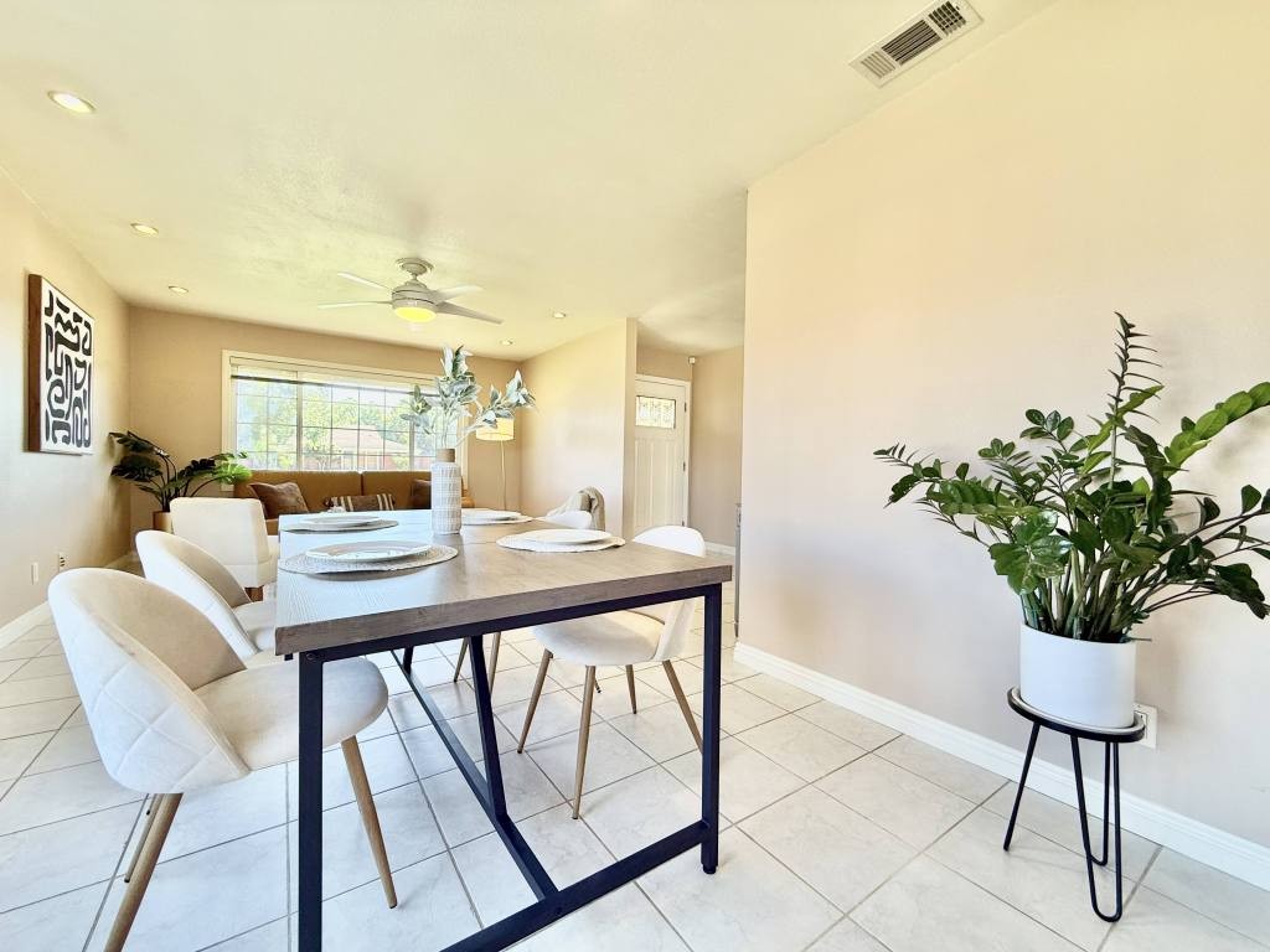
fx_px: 514
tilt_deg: -0.5
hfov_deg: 102.1
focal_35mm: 14
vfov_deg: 85.7
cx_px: 635
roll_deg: -1.1
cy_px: 476
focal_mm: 2.22
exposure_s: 1/120
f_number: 2.2
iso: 80
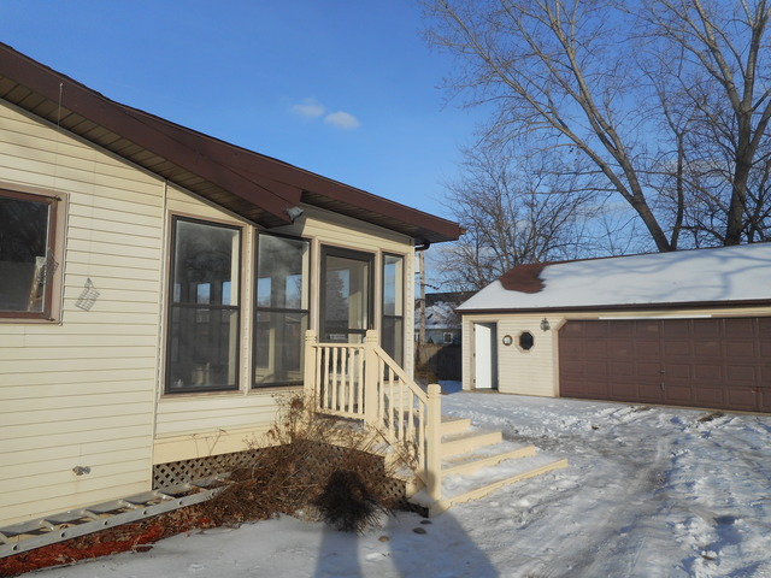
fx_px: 557
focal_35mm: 25
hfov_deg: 69.4
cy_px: 289
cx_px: 386
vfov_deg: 54.9
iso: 80
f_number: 3.7
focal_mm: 4.5
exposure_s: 1/1000
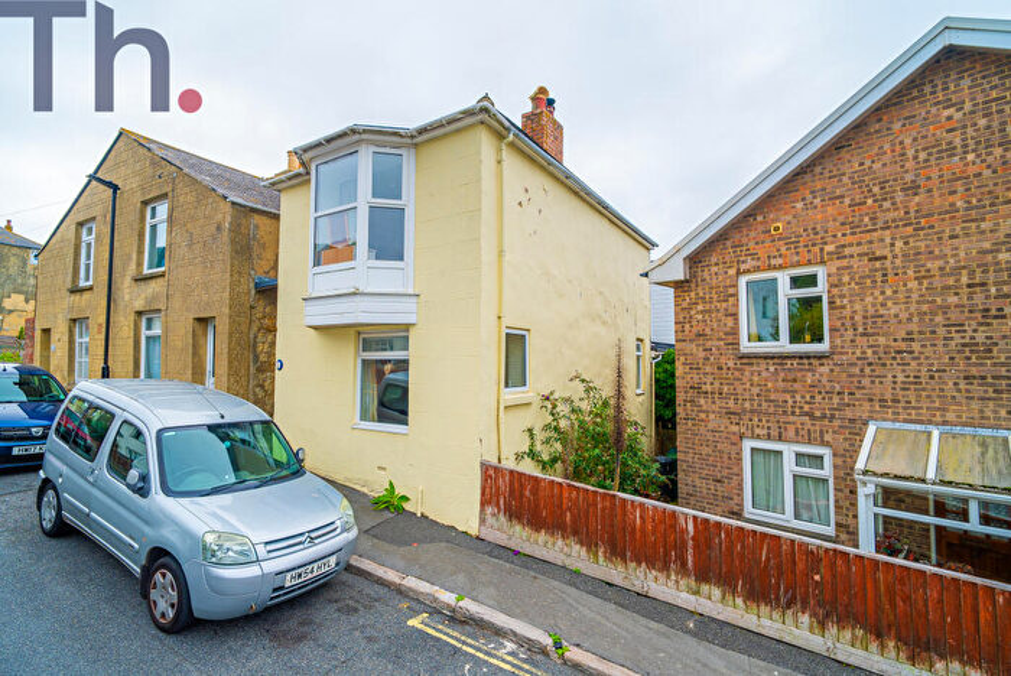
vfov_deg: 73.9
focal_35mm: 16
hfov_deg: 96.7
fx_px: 450
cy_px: 338
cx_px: 506
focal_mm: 16
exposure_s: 1/200
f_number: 4.5
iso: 80
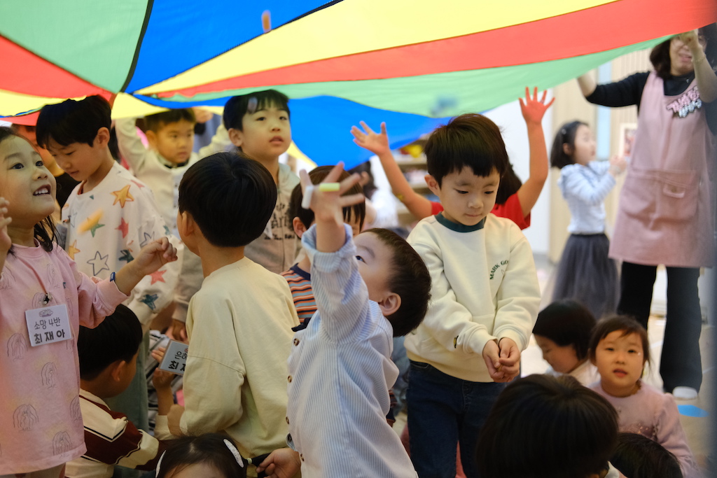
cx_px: 358
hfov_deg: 37.5
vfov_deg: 25.5
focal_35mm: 53
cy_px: 239
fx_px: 1056
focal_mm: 35
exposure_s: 1/160
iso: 2000
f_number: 2
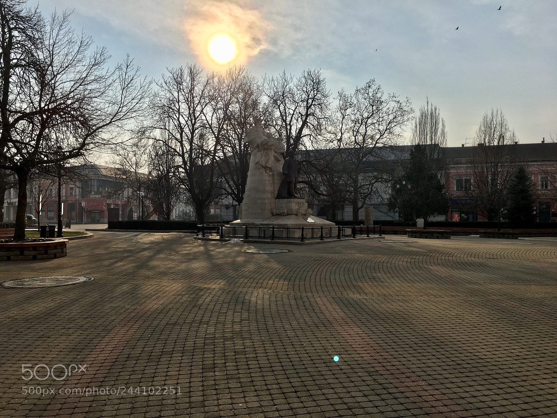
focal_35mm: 29
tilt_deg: +2.3
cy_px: 209
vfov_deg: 48.2
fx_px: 467
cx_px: 278
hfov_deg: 61.7
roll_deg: -0.4
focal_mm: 4.15
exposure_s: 1/5128
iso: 25
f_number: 2.2
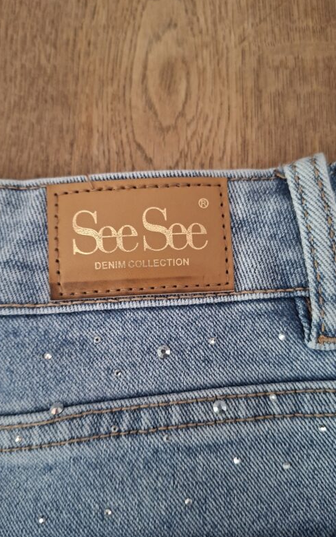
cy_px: 271
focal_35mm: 25
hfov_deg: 49.3
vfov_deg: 72.5
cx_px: 156
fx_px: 366
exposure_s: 1/50
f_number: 1.8
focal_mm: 5.54
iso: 250
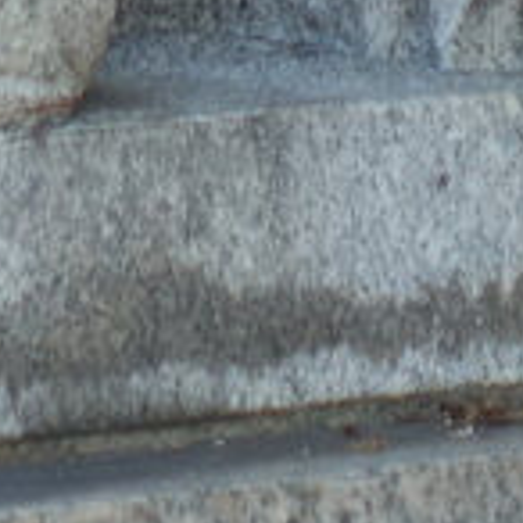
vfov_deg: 2.7
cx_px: 229
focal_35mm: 633
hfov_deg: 2.8
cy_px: -1284
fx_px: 10820
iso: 125
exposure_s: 1/80
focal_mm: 25
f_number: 3.2
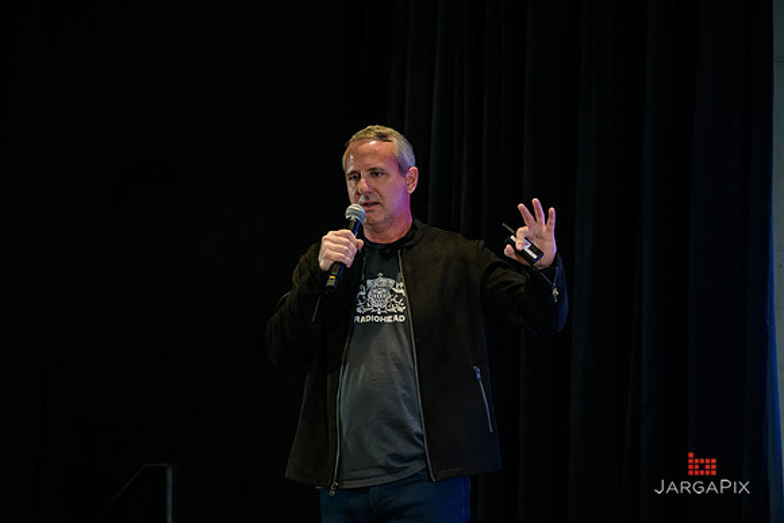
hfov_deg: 15.2
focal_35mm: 135
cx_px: 392
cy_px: 262
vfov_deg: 10.2
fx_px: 2941
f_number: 3.2
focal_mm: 135
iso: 1600
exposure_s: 1/200
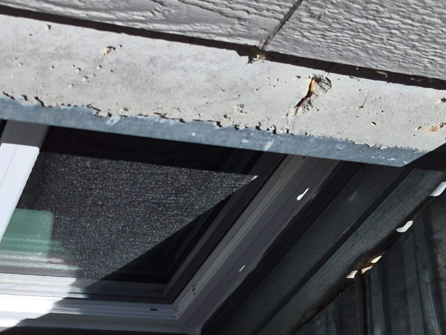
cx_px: 122
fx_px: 941
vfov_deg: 20.0
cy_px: 258
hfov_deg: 26.4
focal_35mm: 73
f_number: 1.8
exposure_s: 1/7584
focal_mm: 5.4
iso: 80
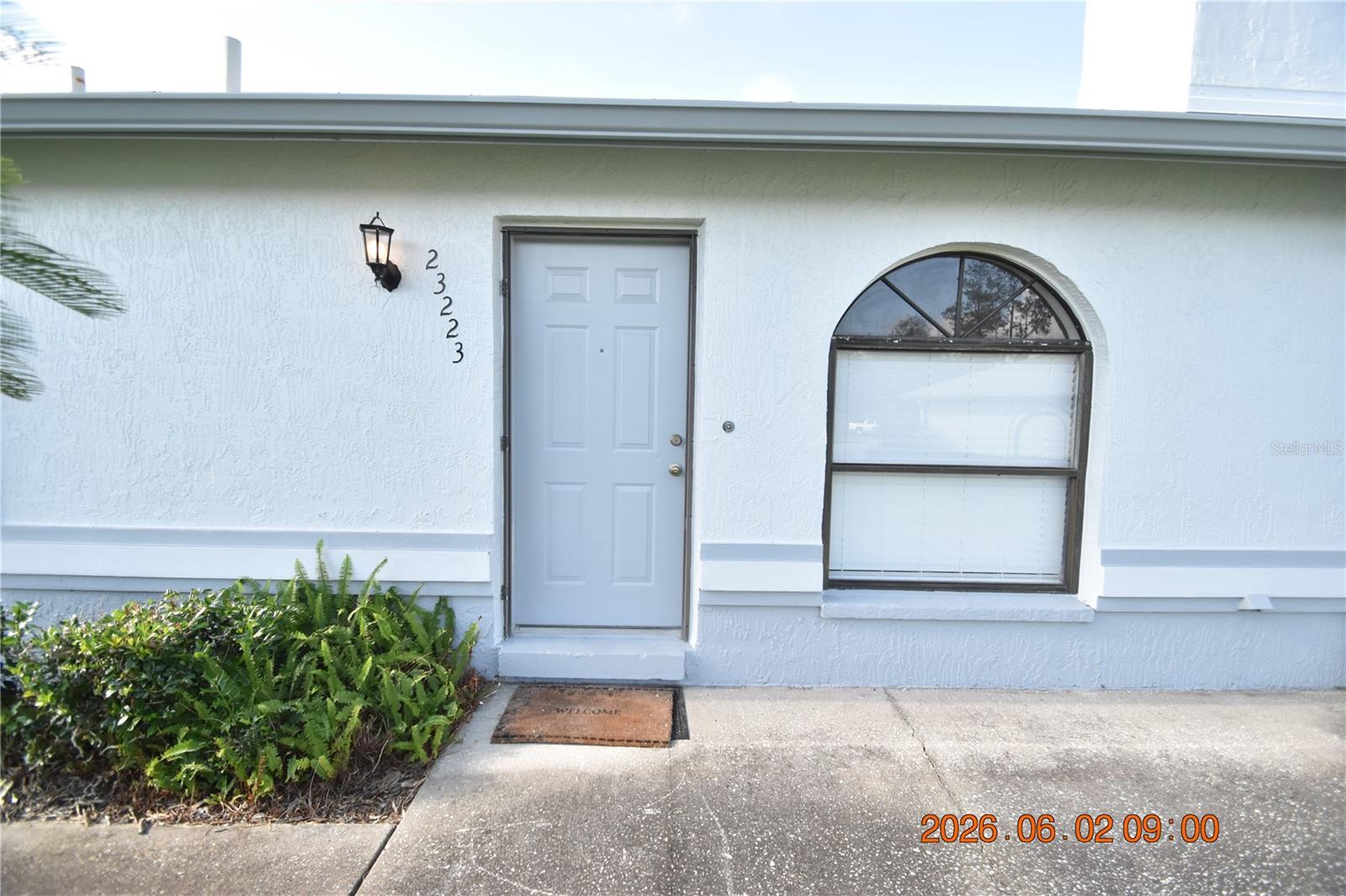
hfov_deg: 100.4
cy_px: 448
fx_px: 561
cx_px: 673
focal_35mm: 15
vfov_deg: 77.3
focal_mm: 10
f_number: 3.5
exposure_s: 1/1500
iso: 800
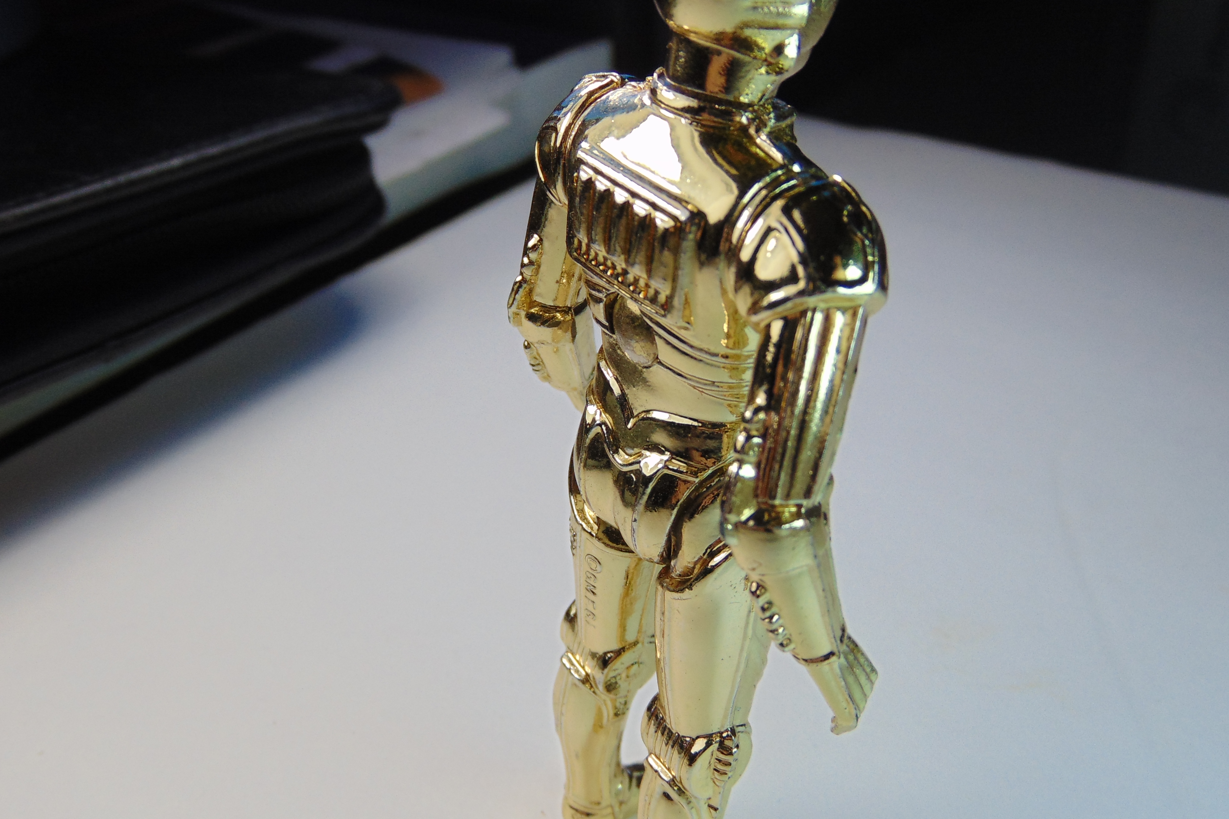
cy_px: 436
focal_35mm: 39
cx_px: 585
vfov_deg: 34.2
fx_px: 1331
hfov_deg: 49.5
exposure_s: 1/500
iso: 80
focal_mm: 5.4
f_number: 3.1
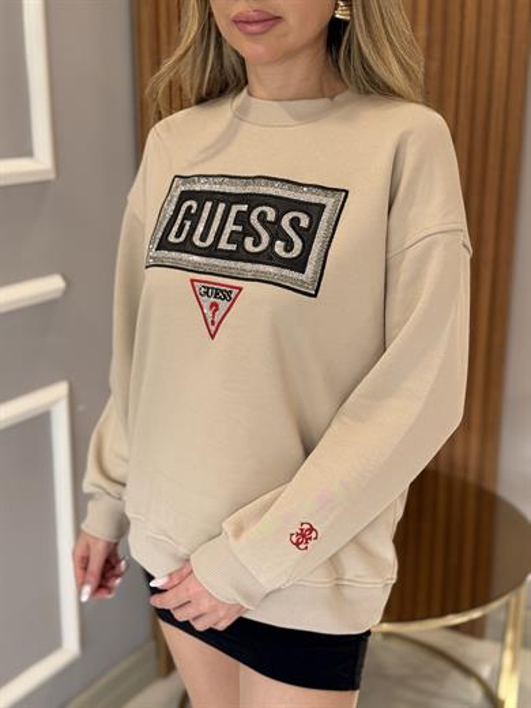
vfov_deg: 39.7
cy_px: 354
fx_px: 982
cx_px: 266
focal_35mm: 48
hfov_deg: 30.3
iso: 100
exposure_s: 1/61
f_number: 1.78
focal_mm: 6.76
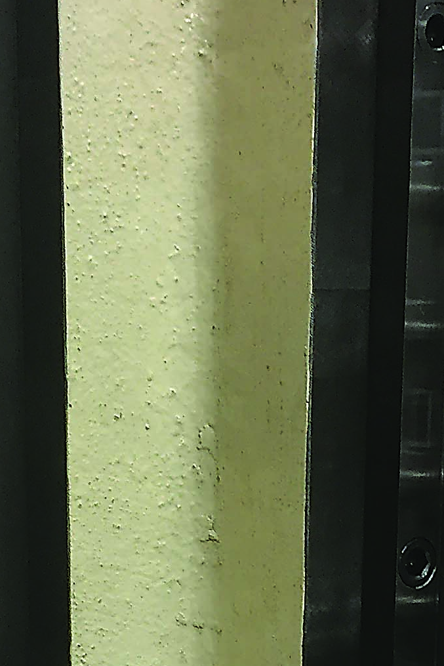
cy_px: 759
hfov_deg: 14.1
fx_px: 1794
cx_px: 209
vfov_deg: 20.0
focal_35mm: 97
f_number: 2.2
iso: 100
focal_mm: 4.15
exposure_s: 1/30
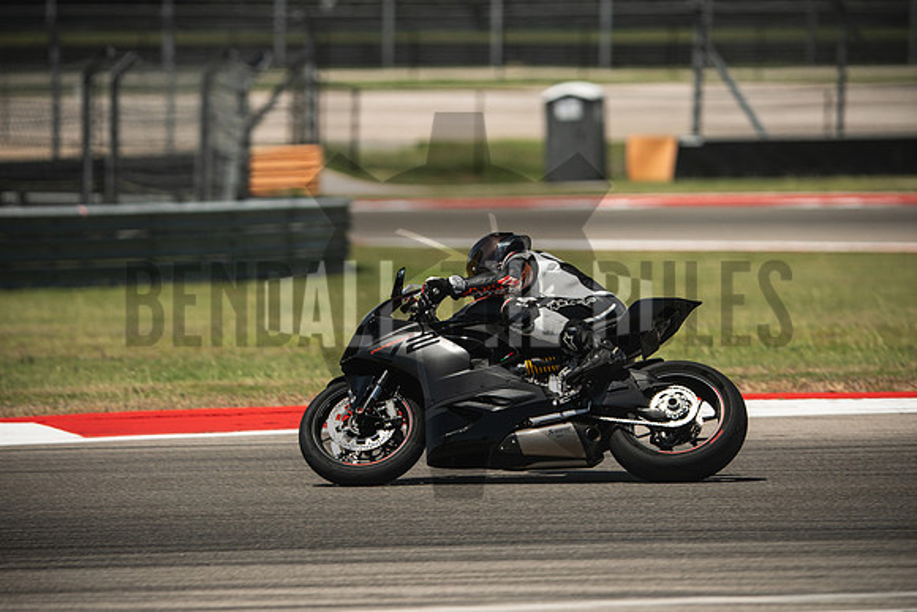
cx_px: 458
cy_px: 306
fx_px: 7643
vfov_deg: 4.6
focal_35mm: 300
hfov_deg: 6.9
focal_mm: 200
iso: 160
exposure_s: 1/2000
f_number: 2.8
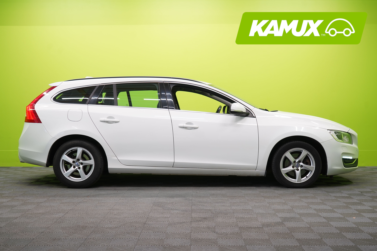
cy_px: 126
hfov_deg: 41.9
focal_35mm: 47
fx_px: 492
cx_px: 188
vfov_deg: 28.6
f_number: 5
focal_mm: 47
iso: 400
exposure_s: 1/30
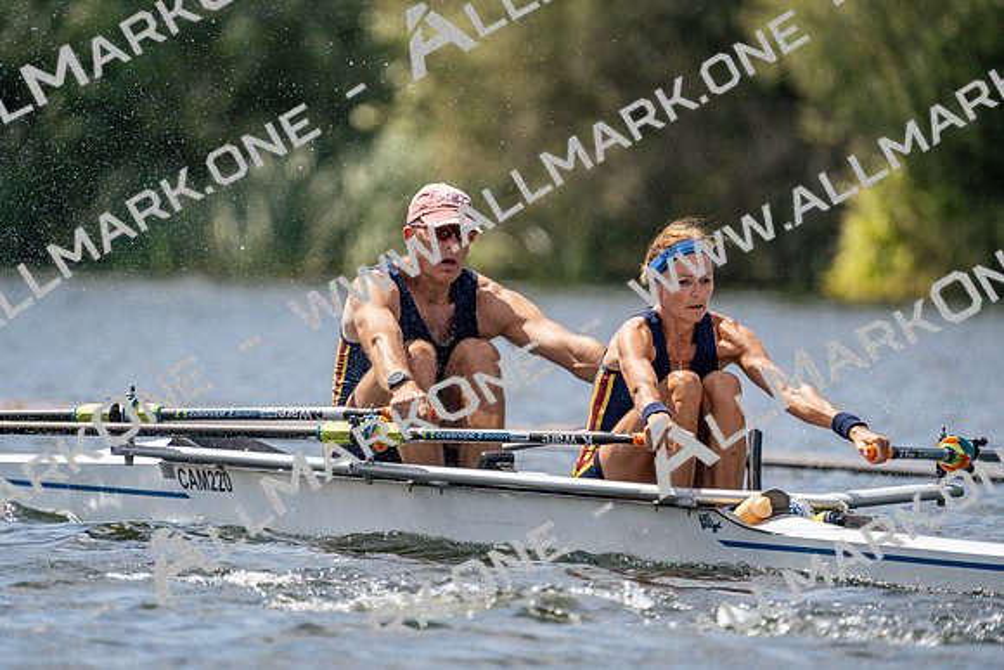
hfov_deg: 3.4
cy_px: 335
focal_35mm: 600
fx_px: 16736
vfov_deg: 2.3
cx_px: 502
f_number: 6.3
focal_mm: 600
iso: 320
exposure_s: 1/2000
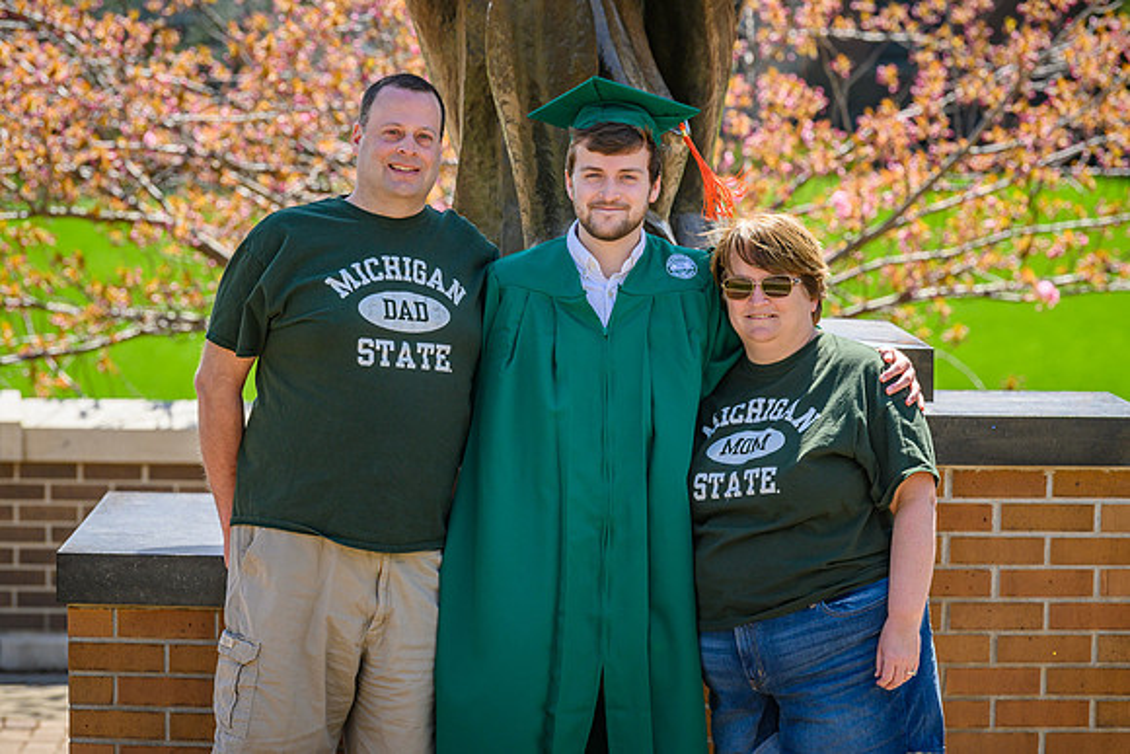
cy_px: 326
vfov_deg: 6.5
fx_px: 6604
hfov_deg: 9.8
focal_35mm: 210
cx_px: 642
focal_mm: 185
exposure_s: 1/1250
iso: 400
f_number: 5.6
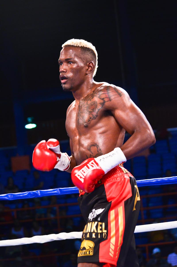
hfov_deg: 10.7
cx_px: 88
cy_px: 134
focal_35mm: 128
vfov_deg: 16.1
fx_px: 945
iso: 1250
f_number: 4.5
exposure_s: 1/160
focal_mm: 85
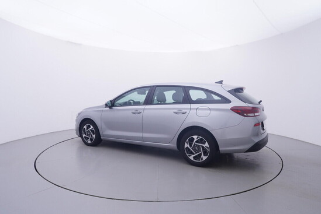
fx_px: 201
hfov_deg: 77.3
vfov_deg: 56.2
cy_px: 107
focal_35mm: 22
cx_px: 160
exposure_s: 1/80
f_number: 5
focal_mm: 15
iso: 200
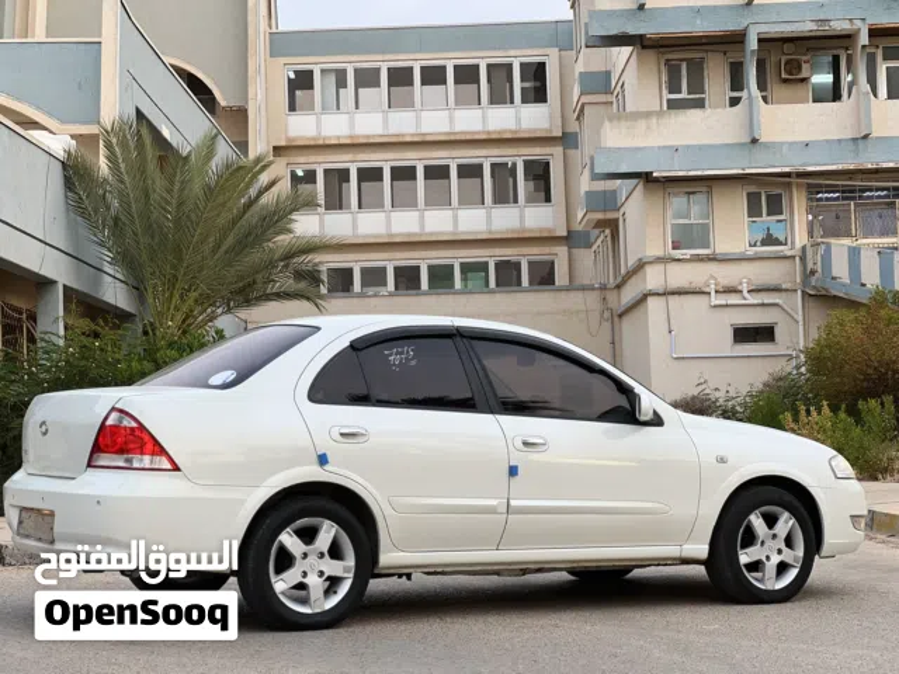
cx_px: 450
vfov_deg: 19.1
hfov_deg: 25.3
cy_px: 337
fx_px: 2000
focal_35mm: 77
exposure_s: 1/100
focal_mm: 9
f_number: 2.8
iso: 100
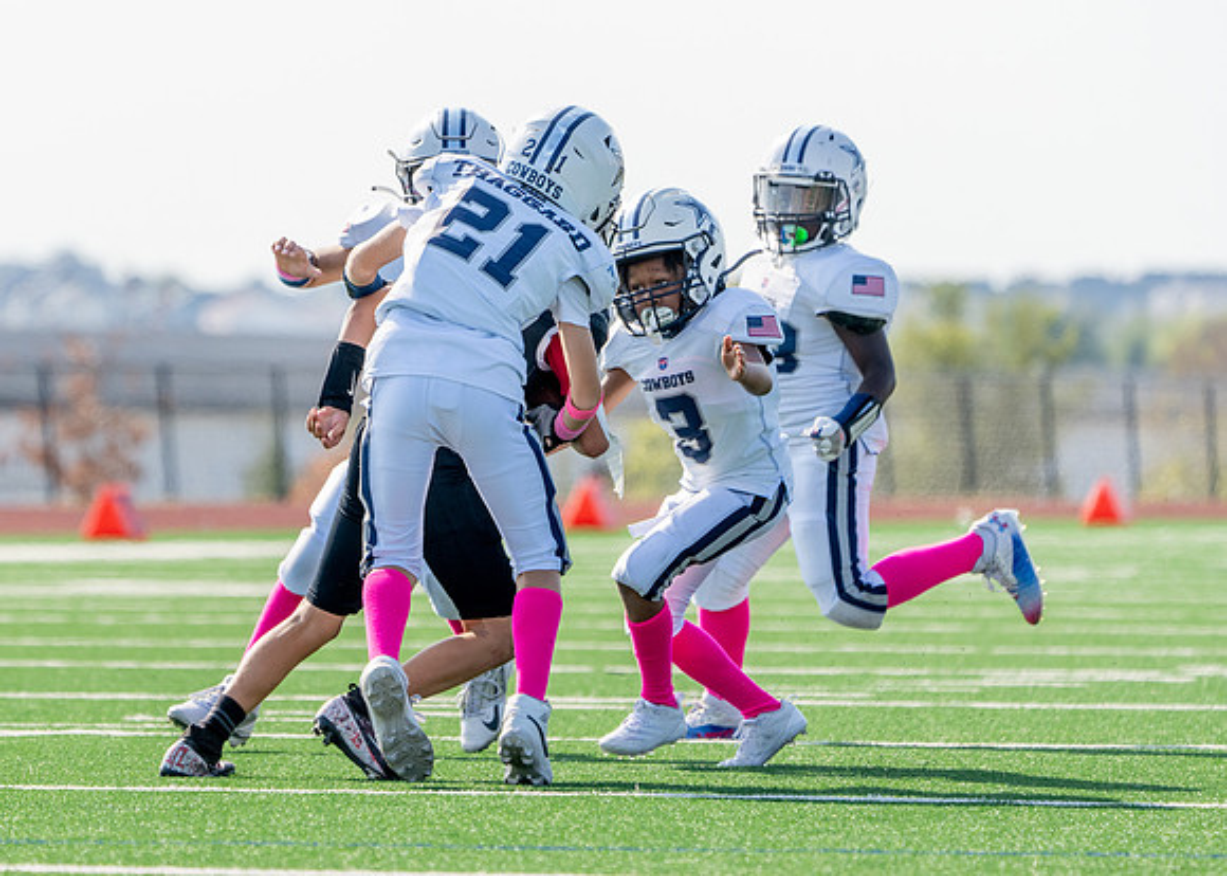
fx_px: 13755
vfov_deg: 3.6
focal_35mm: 395
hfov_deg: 5.1
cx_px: 397
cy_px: 392
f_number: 5.6
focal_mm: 288
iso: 320
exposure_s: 1/1250
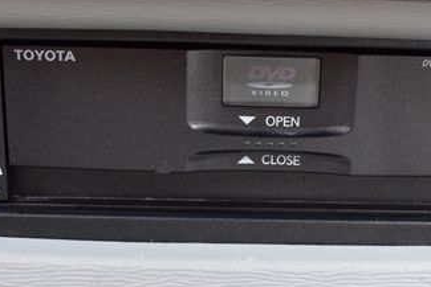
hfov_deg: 32.3
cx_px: 263
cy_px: 172
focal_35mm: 62
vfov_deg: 21.9
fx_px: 742
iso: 560
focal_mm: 21
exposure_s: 1/15
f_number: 6.3
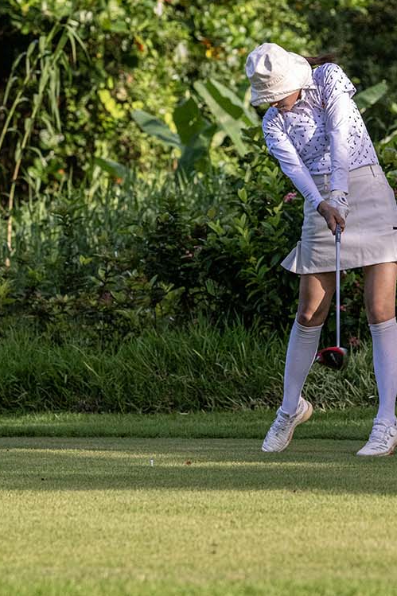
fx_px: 4137
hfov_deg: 5.5
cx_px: 309
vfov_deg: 8.2
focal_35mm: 250
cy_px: 134
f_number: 5
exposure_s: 1/5000
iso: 3200
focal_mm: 130
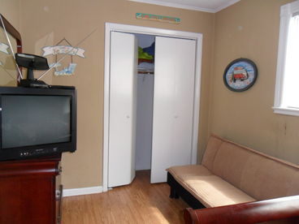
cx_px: 150
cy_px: 112
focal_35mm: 27
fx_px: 233
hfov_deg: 65.3
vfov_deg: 51.4
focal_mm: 4.9
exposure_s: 1/45
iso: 160
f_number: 3.5
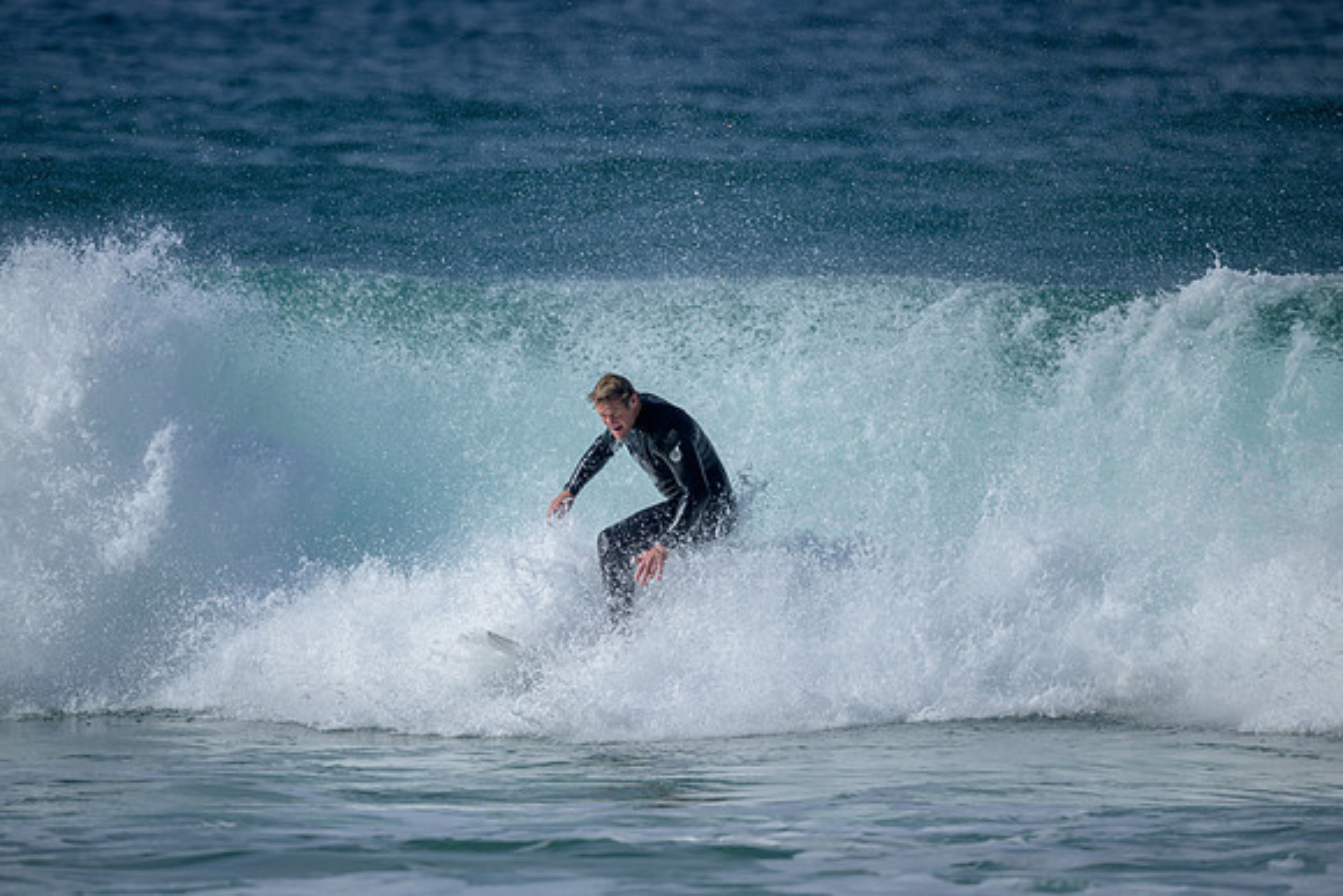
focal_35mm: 800
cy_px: 448
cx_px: 672
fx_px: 29850
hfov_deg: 2.6
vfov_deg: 1.7
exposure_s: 1/2500
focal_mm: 800
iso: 200
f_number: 6.3
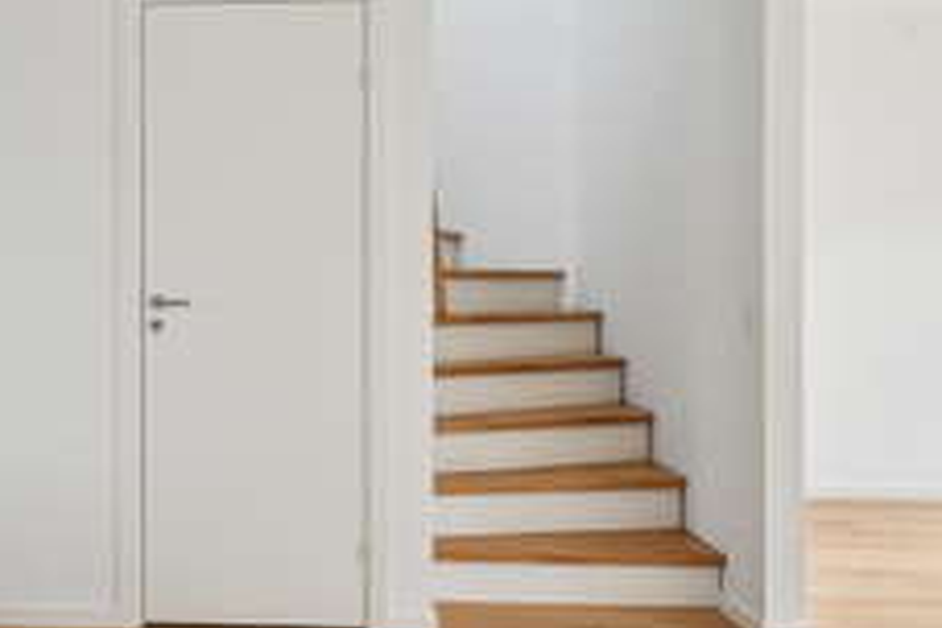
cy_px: 306
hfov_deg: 52.0
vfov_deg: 37.8
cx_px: 231
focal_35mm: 35
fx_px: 916
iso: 640
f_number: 9
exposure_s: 1/125
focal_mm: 19
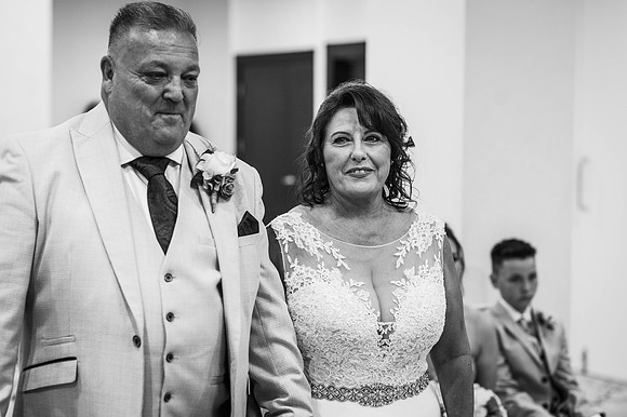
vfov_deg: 16.1
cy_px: 208
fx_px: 1480
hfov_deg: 23.9
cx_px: 314
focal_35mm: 85
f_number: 3.2
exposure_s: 1/200
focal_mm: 85
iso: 450
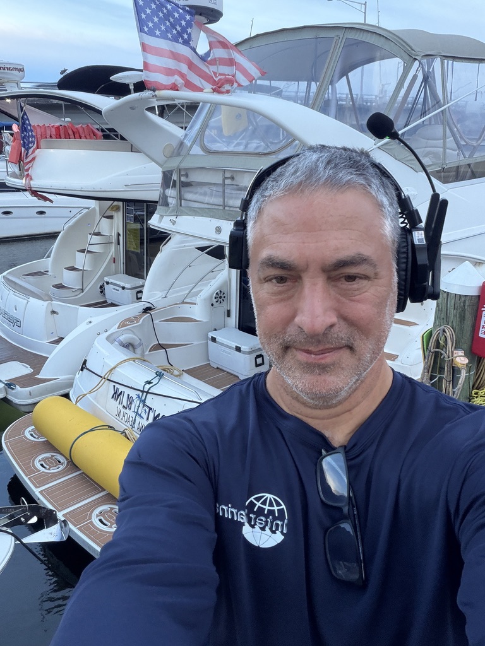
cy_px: 323
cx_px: 242
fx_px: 560
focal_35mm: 30
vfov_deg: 60.0
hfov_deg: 46.8
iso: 125
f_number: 1.9
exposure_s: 1/60
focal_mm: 2.71
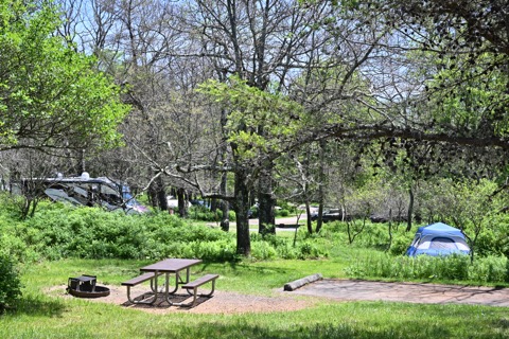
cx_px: 254
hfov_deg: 39.6
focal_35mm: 50
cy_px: 170
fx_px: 707
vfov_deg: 27.0
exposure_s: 1/50
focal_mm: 50
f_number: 13
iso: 110
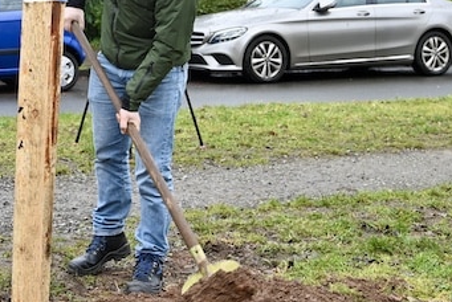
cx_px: 34
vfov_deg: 14.1
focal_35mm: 96
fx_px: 1206
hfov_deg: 20.7
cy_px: -3
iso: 100
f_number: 4
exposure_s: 1/100
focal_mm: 32
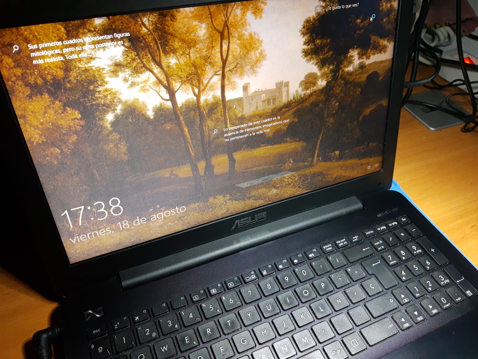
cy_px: 180
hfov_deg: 67.3
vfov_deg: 53.1
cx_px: 239
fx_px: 359
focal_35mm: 26
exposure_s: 1/50
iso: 249
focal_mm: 3.95
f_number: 1.8
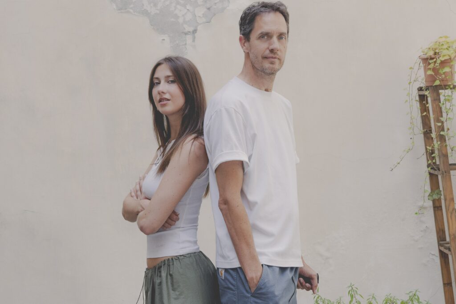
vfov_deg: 16.7
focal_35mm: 82
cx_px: 228
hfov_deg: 24.8
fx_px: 1039
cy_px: 152
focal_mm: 55
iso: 400
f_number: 7.1
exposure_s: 1/125
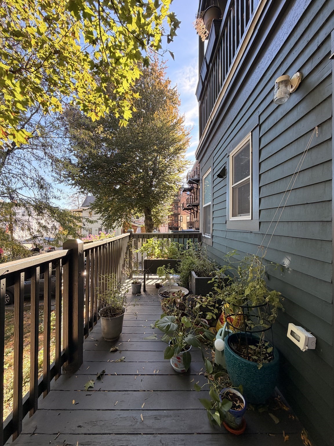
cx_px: 167
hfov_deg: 85.7
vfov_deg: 102.1
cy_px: 223
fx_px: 180
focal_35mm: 14
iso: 50
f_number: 2.2
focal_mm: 2.22
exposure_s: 1/139
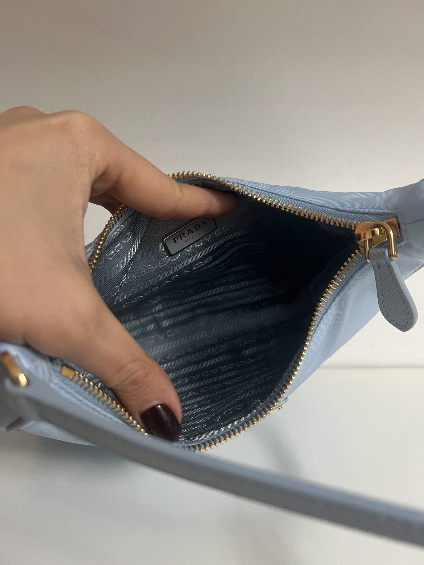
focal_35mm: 26
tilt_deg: -16.0
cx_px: 212
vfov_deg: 67.3
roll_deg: +0.0
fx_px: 425
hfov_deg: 53.1
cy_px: 282
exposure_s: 1/60
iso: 250
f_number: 1.5
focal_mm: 5.7
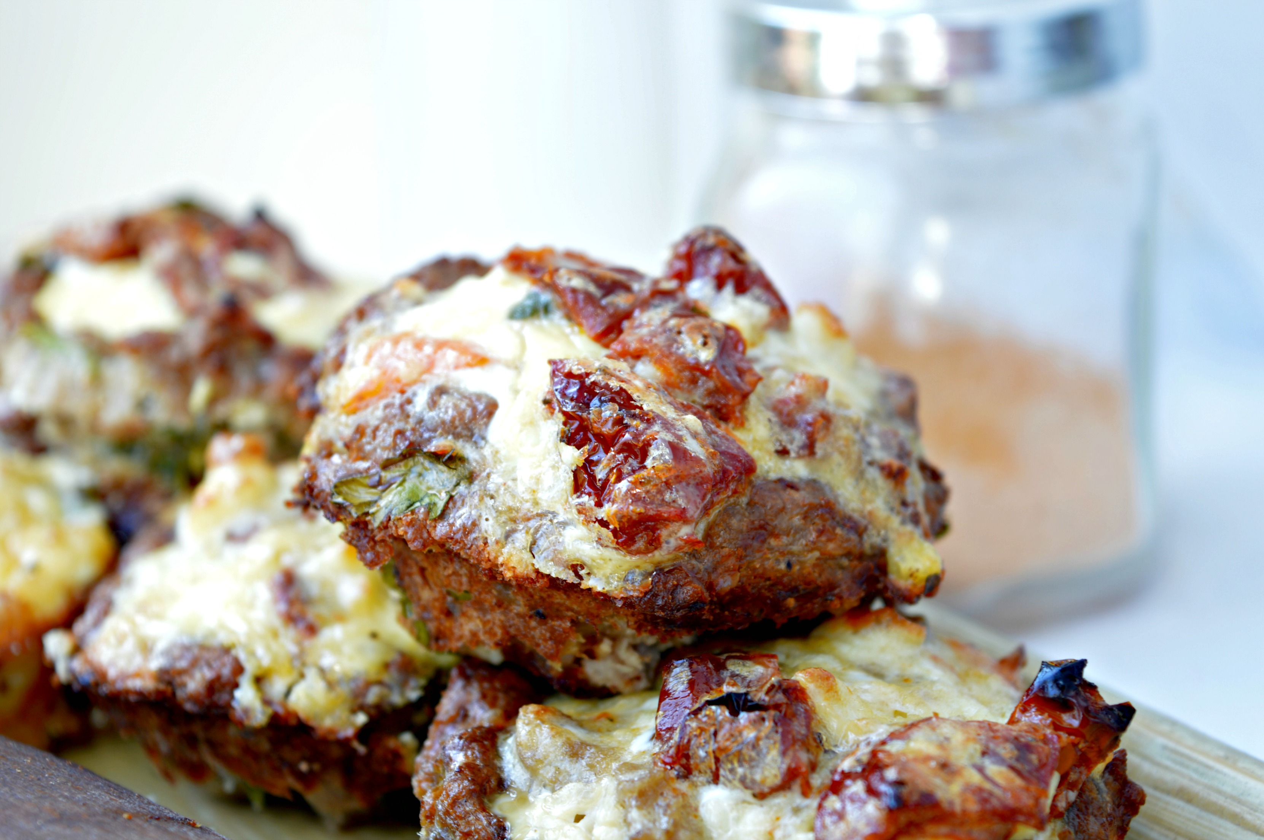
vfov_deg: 16.5
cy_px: 420
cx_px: 632
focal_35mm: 82
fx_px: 2894
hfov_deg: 24.6
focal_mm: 55
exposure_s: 1/15
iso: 100
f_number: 5.6
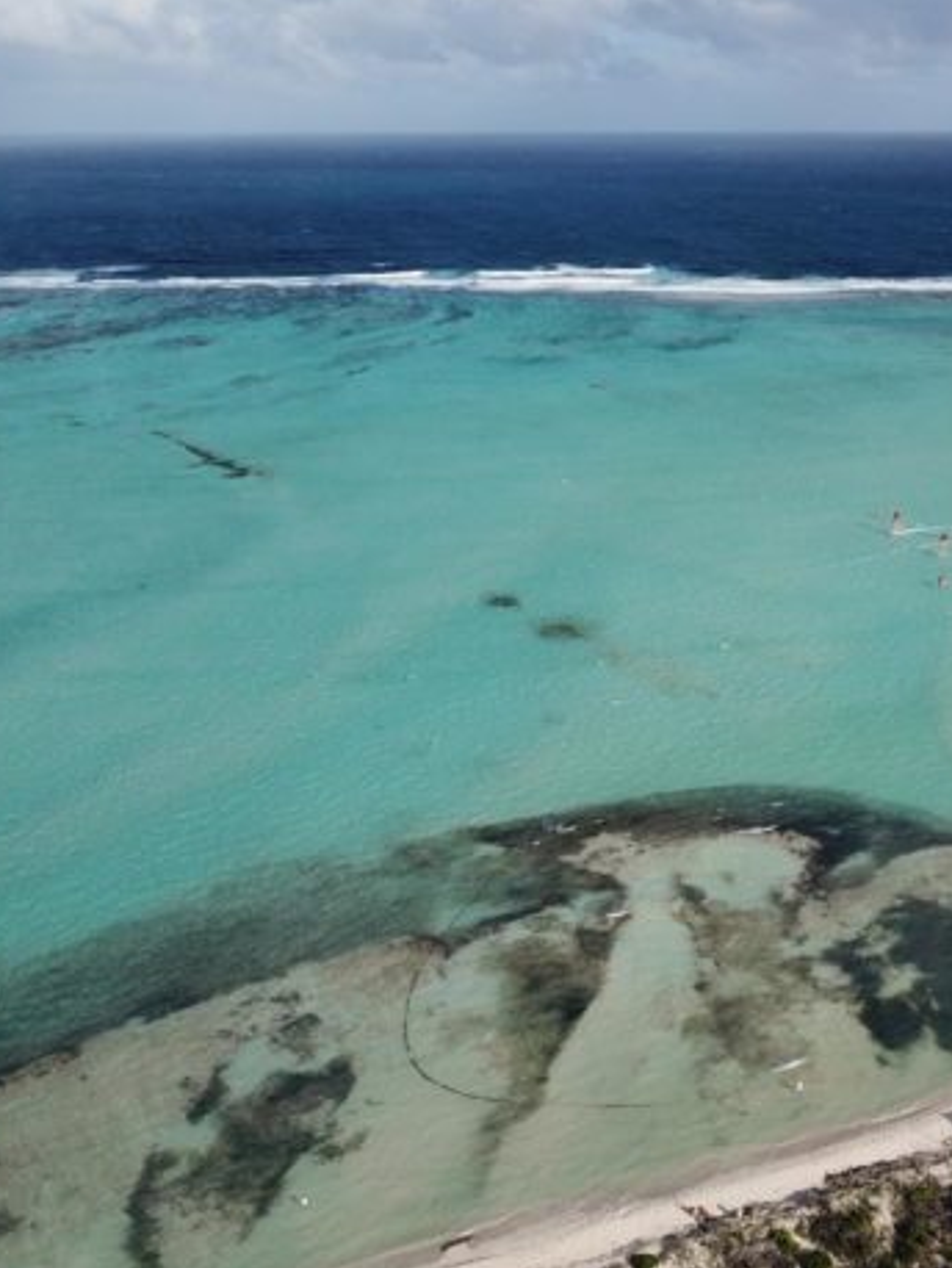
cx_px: 851
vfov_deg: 46.7
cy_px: 591
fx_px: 1465
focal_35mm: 40
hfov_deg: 34.1
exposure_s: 1/1812
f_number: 2.2
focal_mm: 4.73
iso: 100
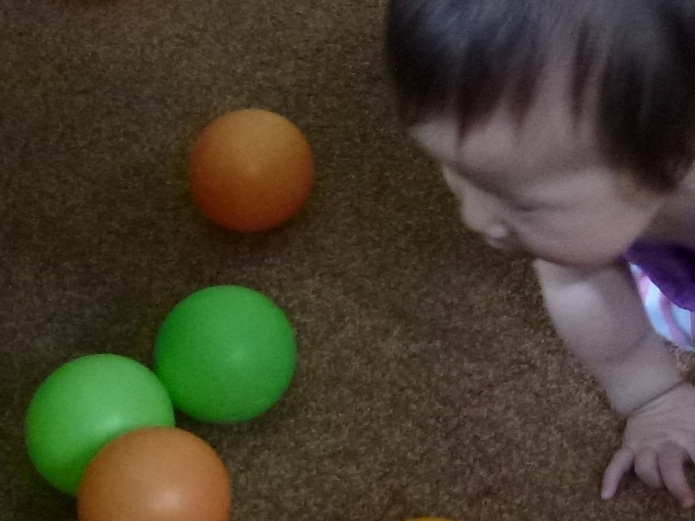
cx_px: 820
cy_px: 43
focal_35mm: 108
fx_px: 2168
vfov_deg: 13.6
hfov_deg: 17.4
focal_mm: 5.4
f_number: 3.5
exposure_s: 1/25
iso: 400
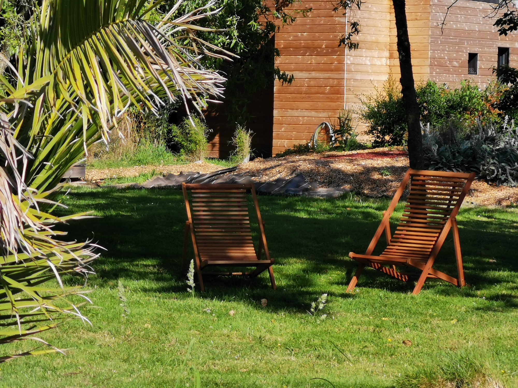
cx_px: 259
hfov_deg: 13.7
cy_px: 194
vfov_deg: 10.3
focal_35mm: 144
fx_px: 2155
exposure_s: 1/1134
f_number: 2.4
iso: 50
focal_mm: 7.48
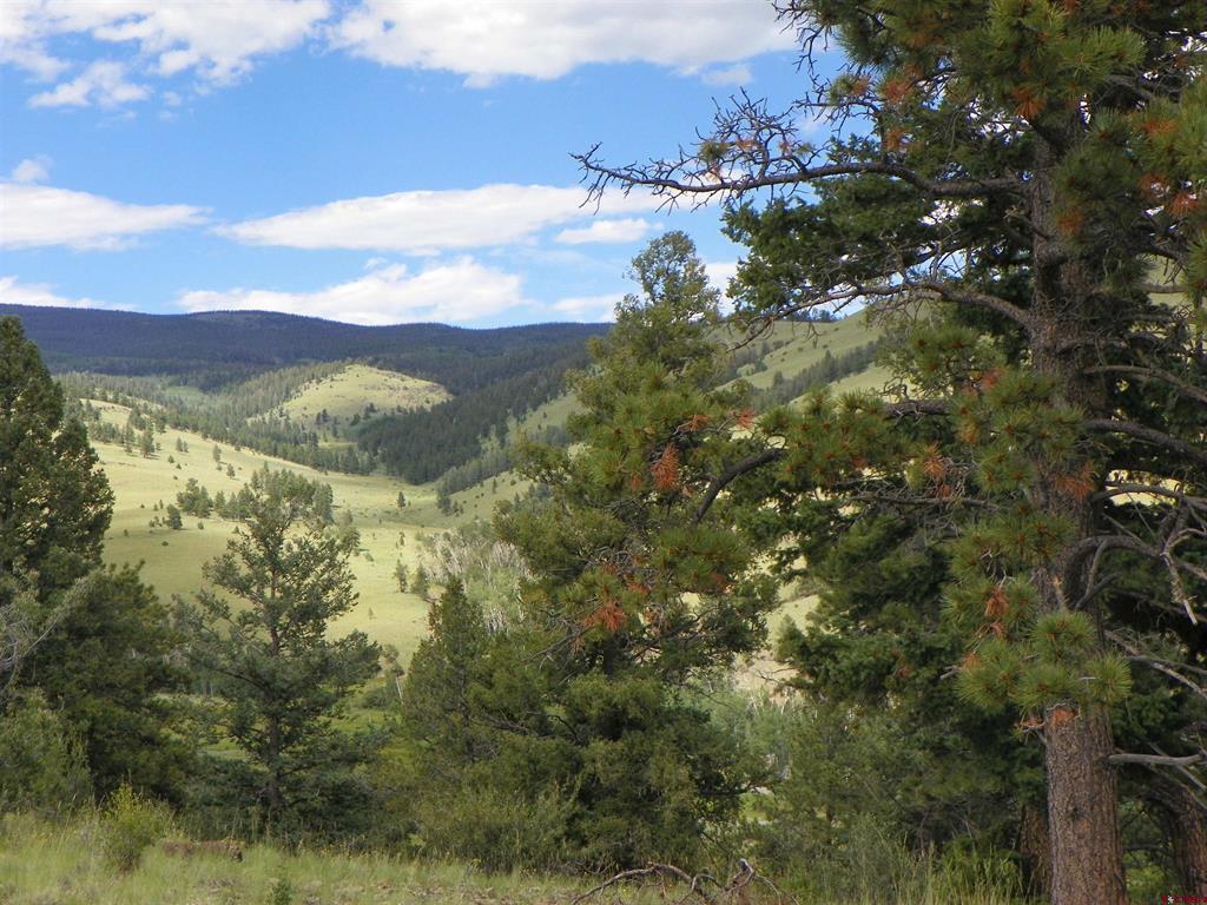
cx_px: 604
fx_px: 1953
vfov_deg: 26.1
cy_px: 452
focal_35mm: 56
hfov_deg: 34.3
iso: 64
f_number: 4
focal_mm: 9.9
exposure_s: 1/500
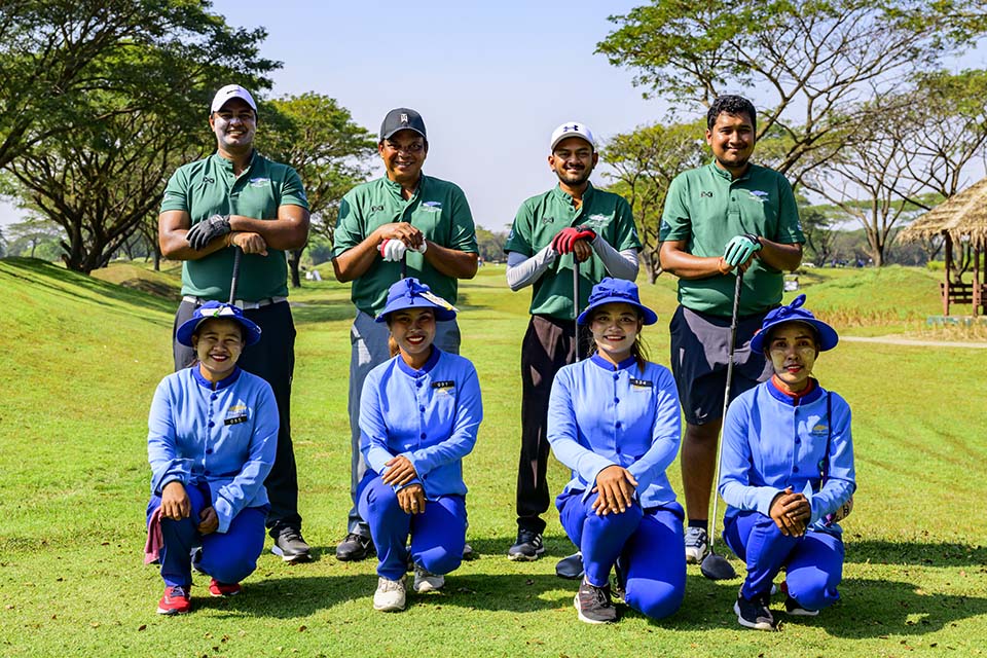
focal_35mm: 37
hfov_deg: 51.9
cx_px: 494
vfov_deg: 35.9
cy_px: 329
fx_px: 1014
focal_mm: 37
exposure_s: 1/1600
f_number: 5
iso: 250
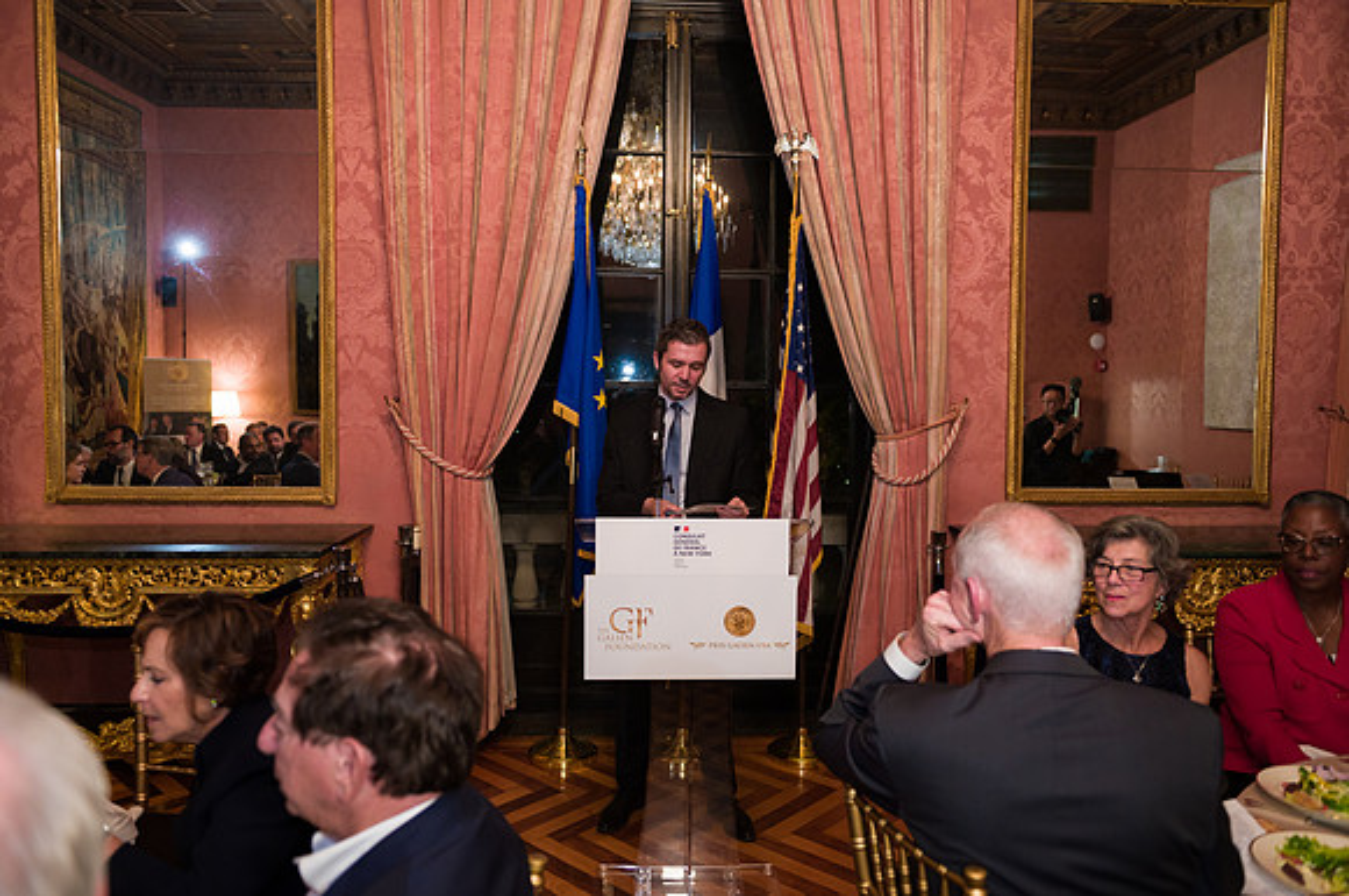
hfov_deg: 73.0
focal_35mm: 24
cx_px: 675
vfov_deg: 52.3
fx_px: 911
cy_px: 449
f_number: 3.2
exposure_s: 1/100
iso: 1600
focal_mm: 24
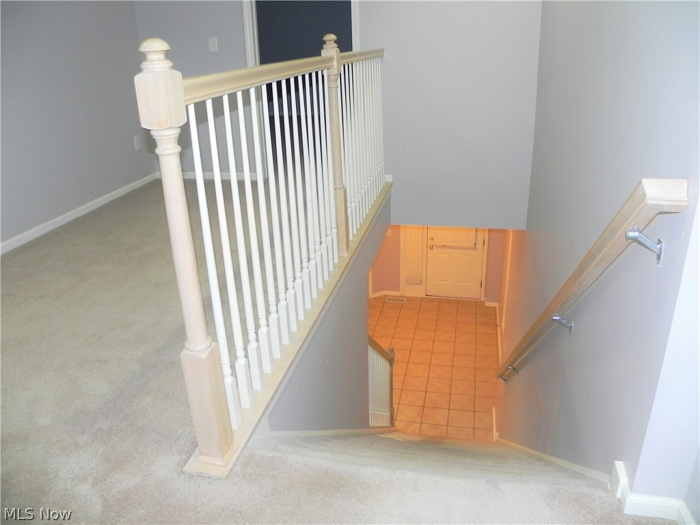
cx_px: 350
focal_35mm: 26
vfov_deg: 53.1
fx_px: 526
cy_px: 262
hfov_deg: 67.3
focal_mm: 4.6
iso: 200
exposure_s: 1/30
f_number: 2.8
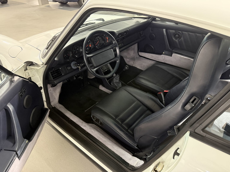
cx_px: 115
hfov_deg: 71.6
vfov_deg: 56.8
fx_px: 159
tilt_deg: -36.3
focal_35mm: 24
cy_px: 86
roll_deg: +1.6
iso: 800
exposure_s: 1/33
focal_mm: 6.76
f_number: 1.78
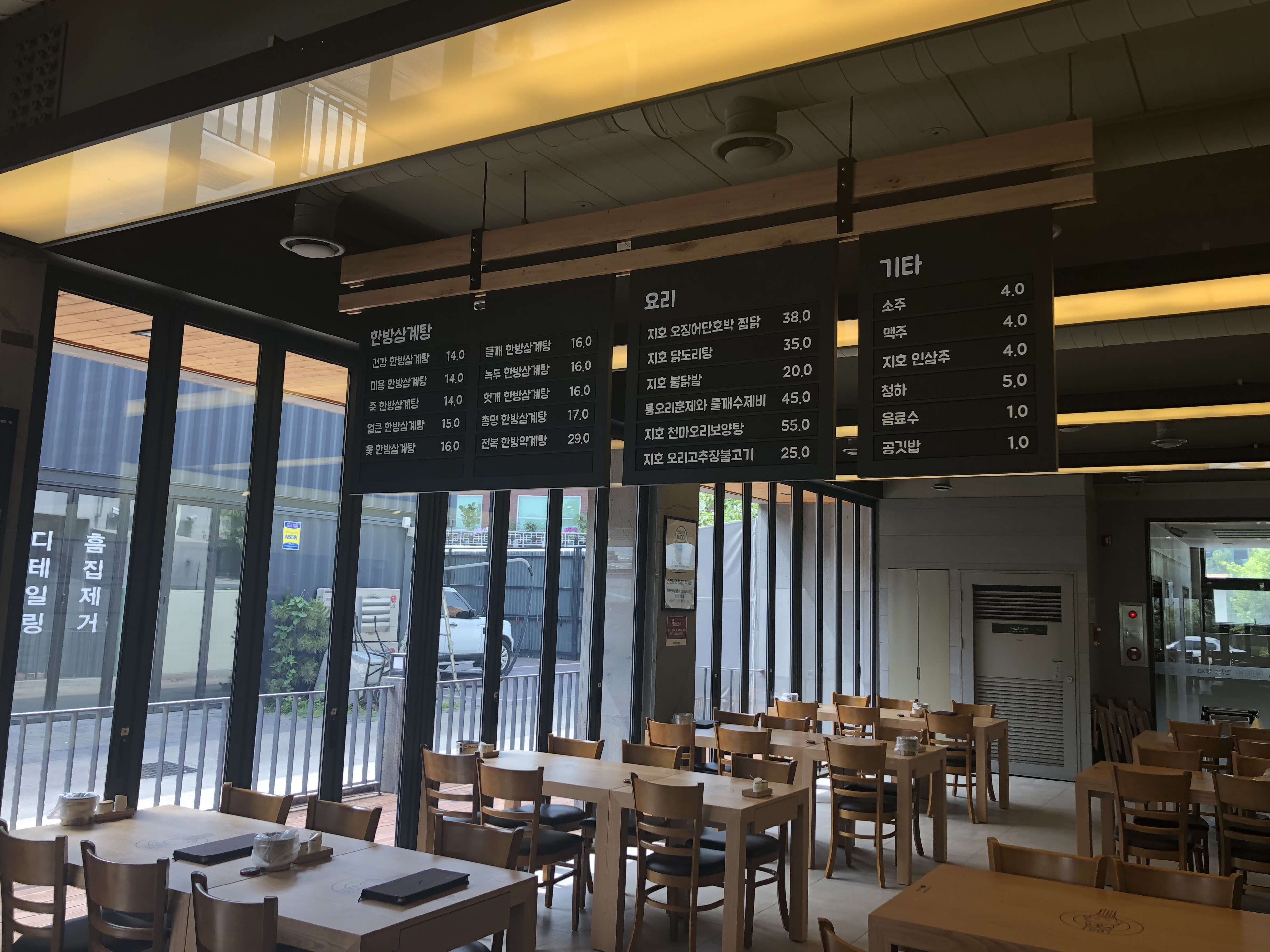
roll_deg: -1.3
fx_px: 1064
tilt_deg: +7.0
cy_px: 460
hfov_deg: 61.6
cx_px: 657
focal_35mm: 29
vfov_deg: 48.2
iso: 50
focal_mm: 4
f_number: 1.8
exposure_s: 1/120
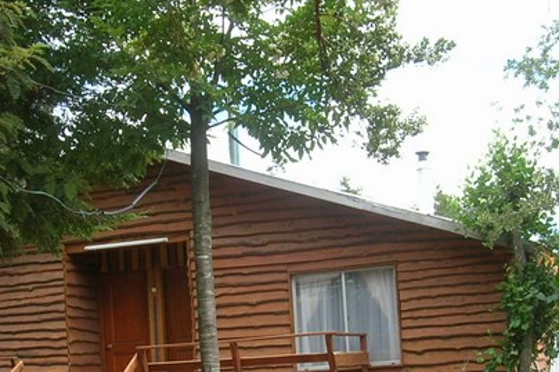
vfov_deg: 19.4
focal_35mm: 70
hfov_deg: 28.8
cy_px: 246
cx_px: 303
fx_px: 1086
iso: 50
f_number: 4.9
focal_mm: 5.7
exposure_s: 1/87.8
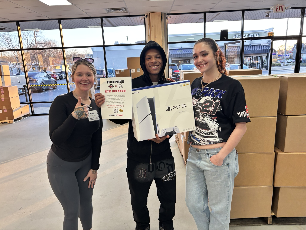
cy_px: 115
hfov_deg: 67.3
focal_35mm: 26
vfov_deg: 53.1
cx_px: 153
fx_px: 230
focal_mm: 5.96
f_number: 1.6
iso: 100
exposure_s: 1/120
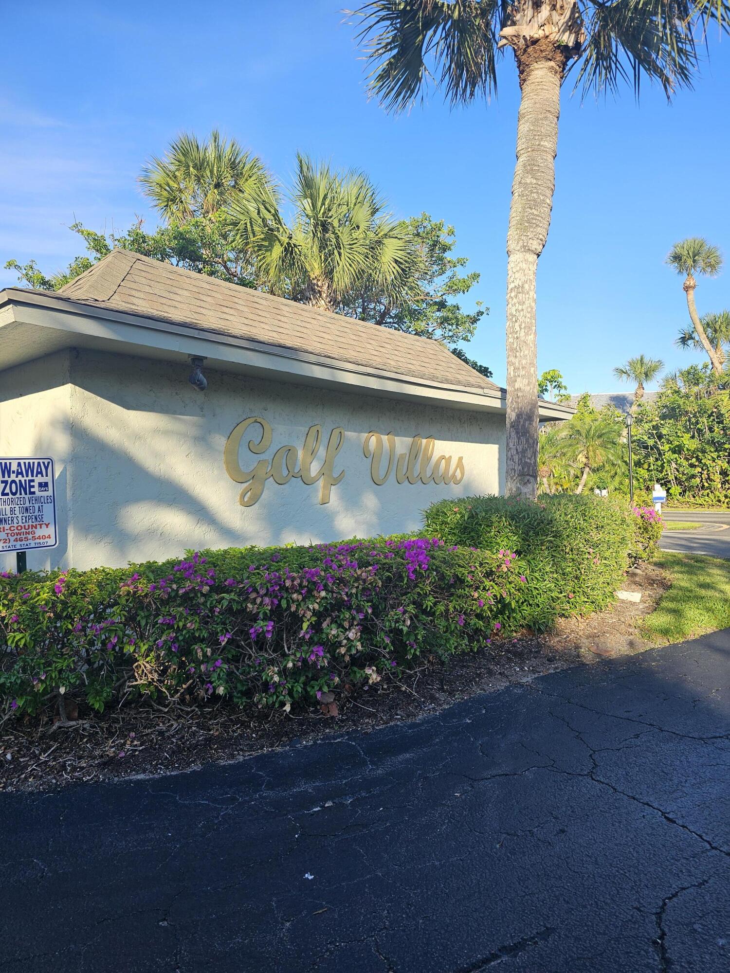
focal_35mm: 23
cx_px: 365
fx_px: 647
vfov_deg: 73.9
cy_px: 486
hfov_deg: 58.9
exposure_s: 1/241
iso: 10
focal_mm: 6.3
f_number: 1.7
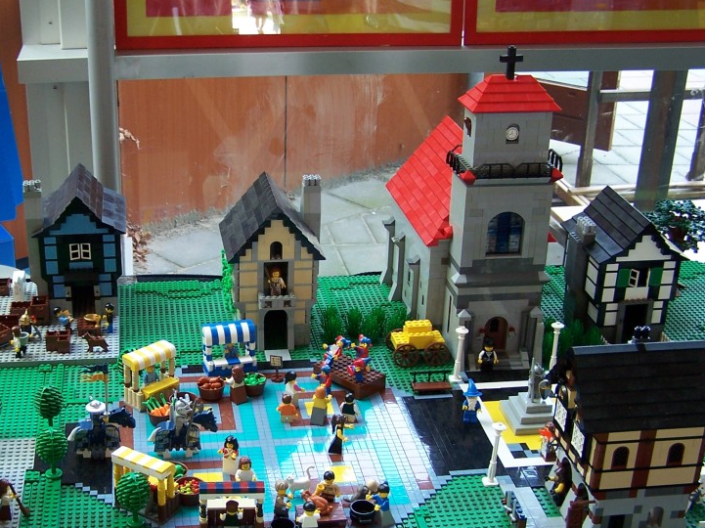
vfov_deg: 26.9
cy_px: 322
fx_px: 1099
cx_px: 232
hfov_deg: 35.2
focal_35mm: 54
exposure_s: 1/20
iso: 80
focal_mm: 6.3
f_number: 2.8
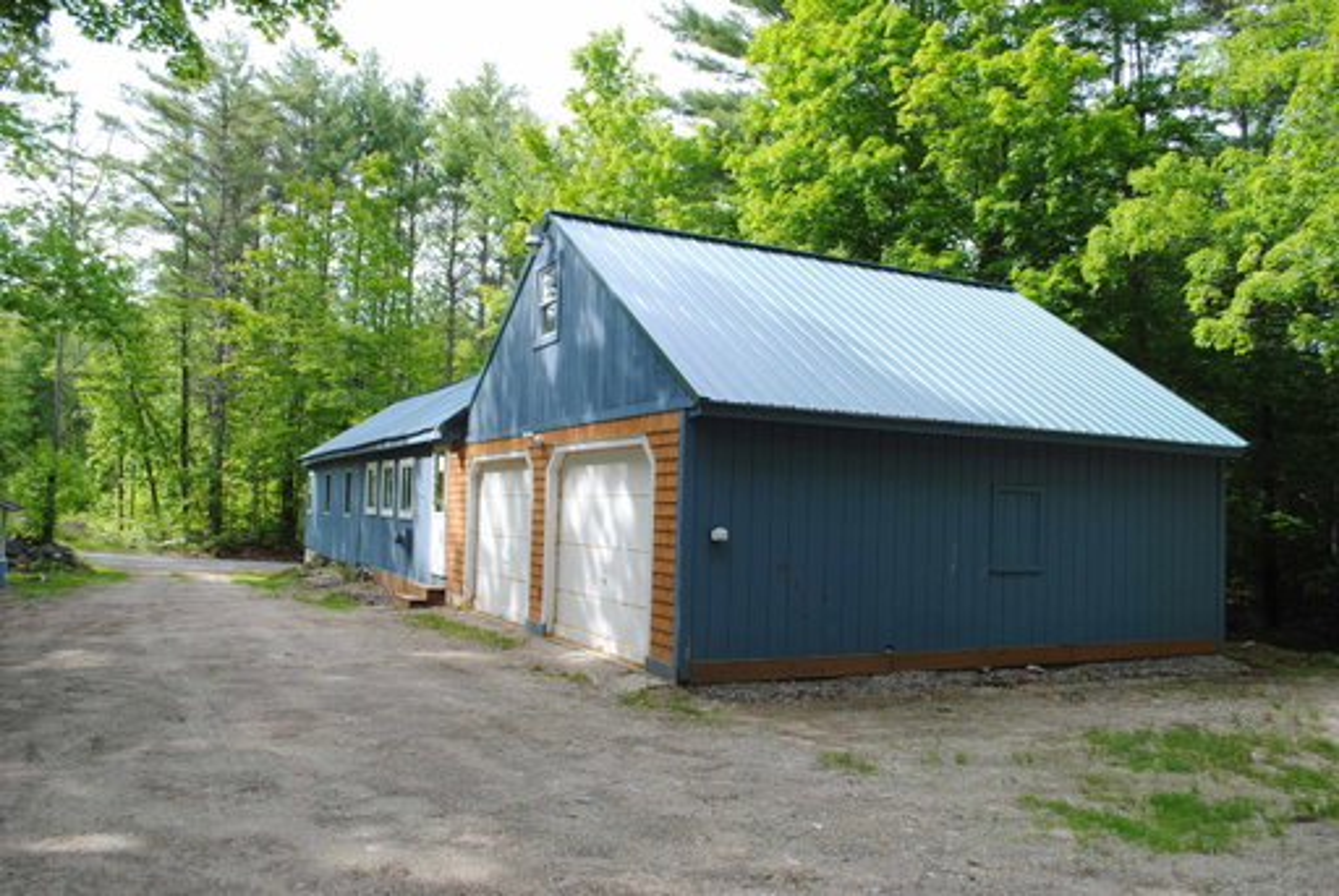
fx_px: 1006
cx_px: 670
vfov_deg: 48.1
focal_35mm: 27
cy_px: 448
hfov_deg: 67.3
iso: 100
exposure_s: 1/160
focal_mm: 18
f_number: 6.3
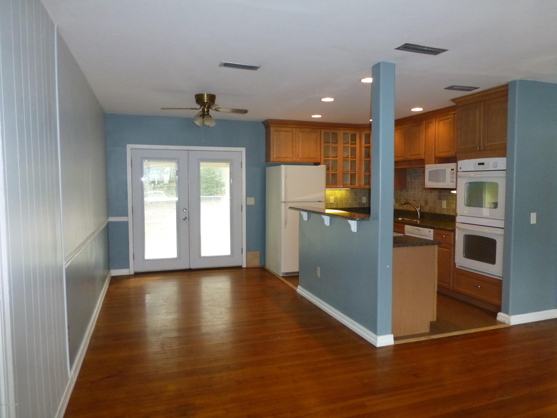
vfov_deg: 56.8
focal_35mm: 24
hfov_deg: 71.6
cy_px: 209
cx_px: 278
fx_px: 386
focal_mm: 4.3
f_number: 3.3
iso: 400
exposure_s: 1/60
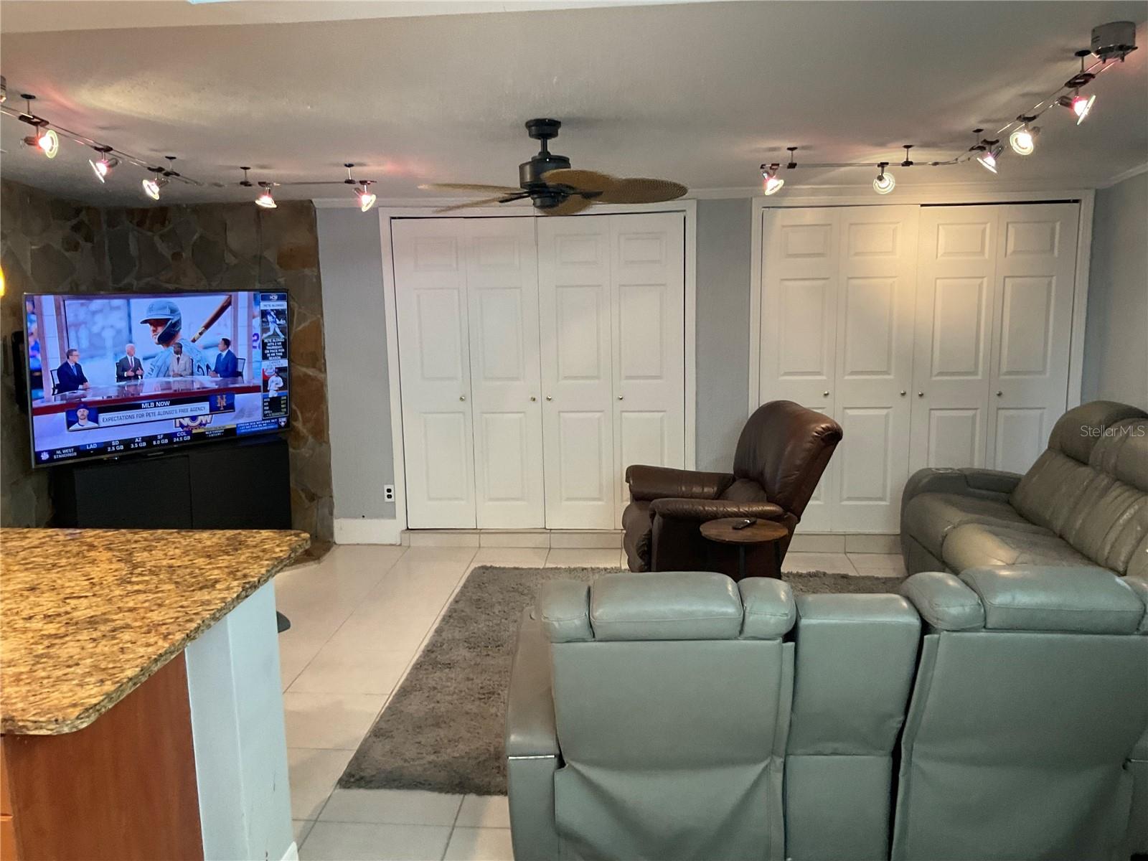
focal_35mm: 29
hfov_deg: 61.7
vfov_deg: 48.2
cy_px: 430
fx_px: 962
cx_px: 574
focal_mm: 3
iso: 160
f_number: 1.8
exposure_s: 1/60
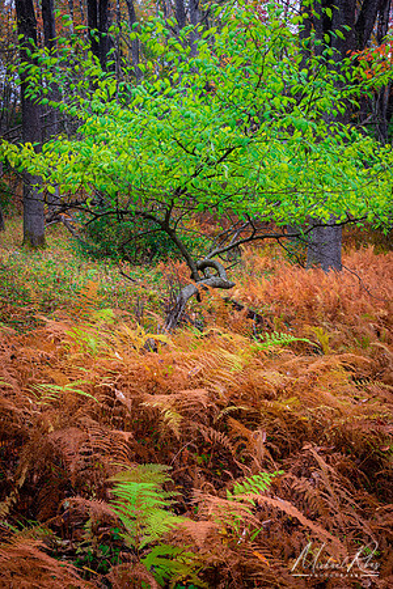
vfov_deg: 39.6
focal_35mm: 50
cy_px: 294
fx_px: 819
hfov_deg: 27.0
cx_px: 196
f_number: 13
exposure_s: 1/1.43
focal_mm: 50
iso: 100
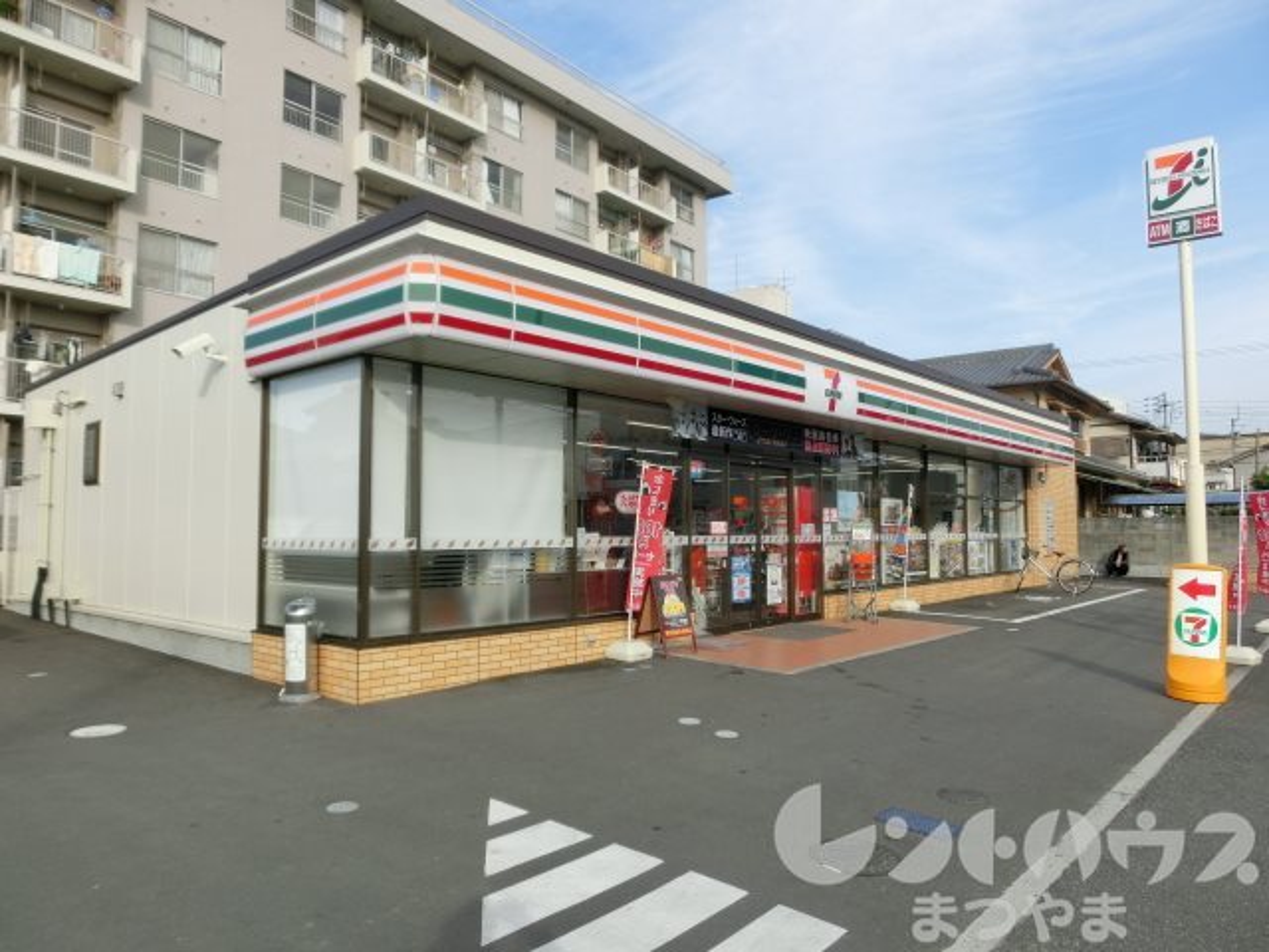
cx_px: 634
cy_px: 476
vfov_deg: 56.8
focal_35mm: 24
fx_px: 880
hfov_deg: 71.6
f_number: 3
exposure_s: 1/800
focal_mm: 4.24
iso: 80
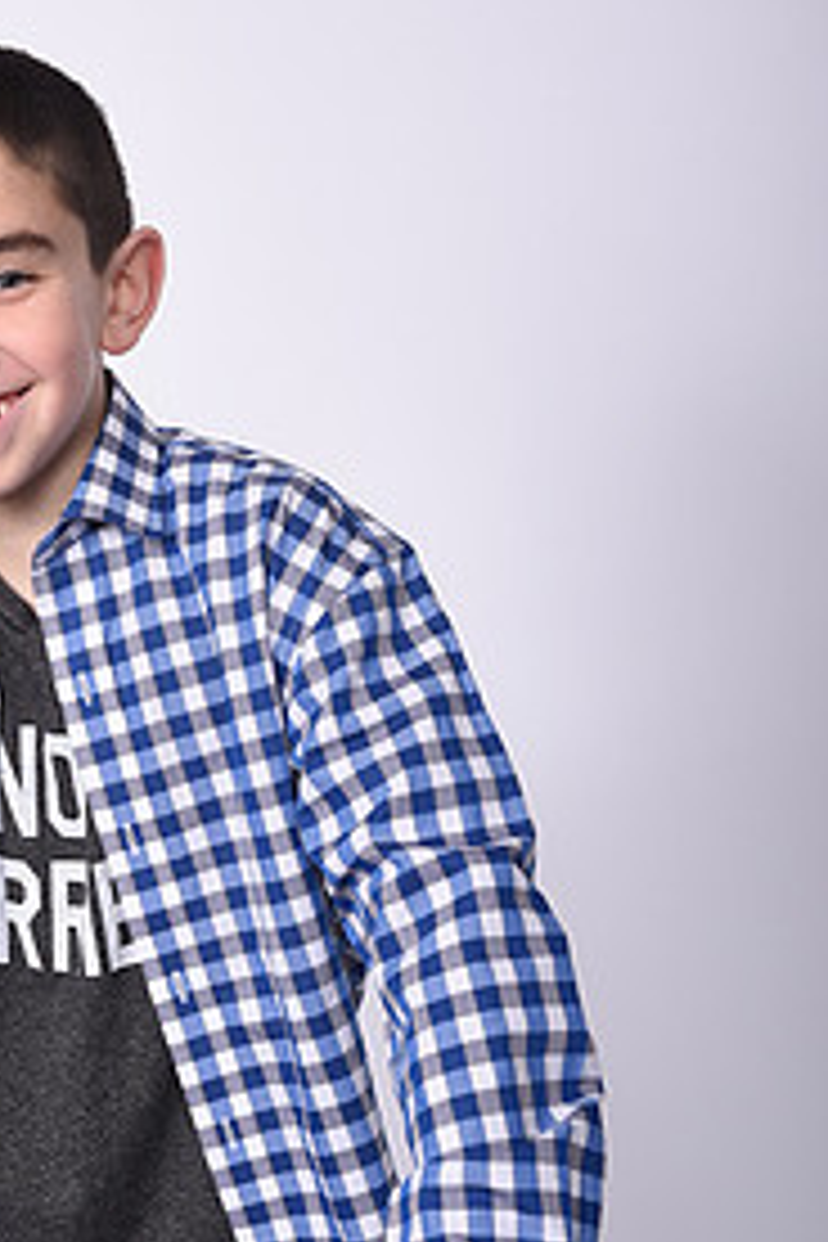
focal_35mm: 84
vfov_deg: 24.2
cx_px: 7
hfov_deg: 16.0
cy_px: 711
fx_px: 2898
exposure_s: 1/250
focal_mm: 40
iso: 200
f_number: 8
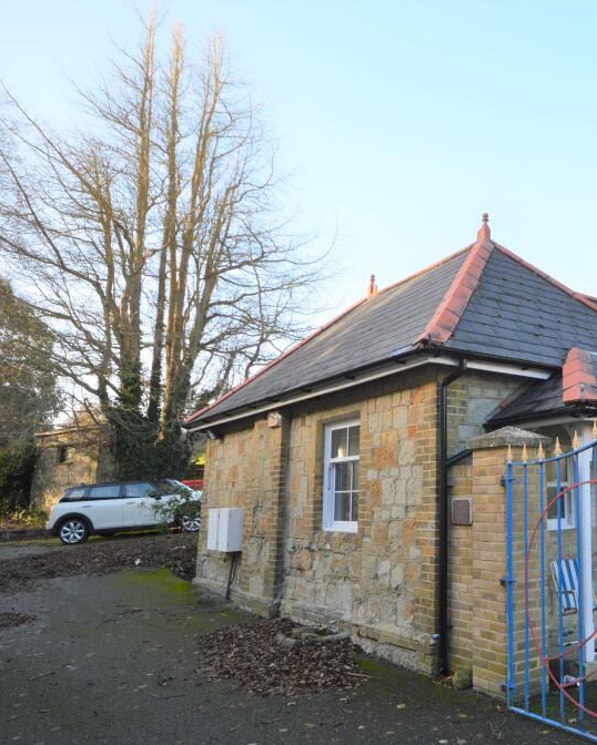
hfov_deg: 43.8
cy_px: 373
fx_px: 662
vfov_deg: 58.8
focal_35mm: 30
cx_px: 548
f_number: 9
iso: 400
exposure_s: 1/160
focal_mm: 14
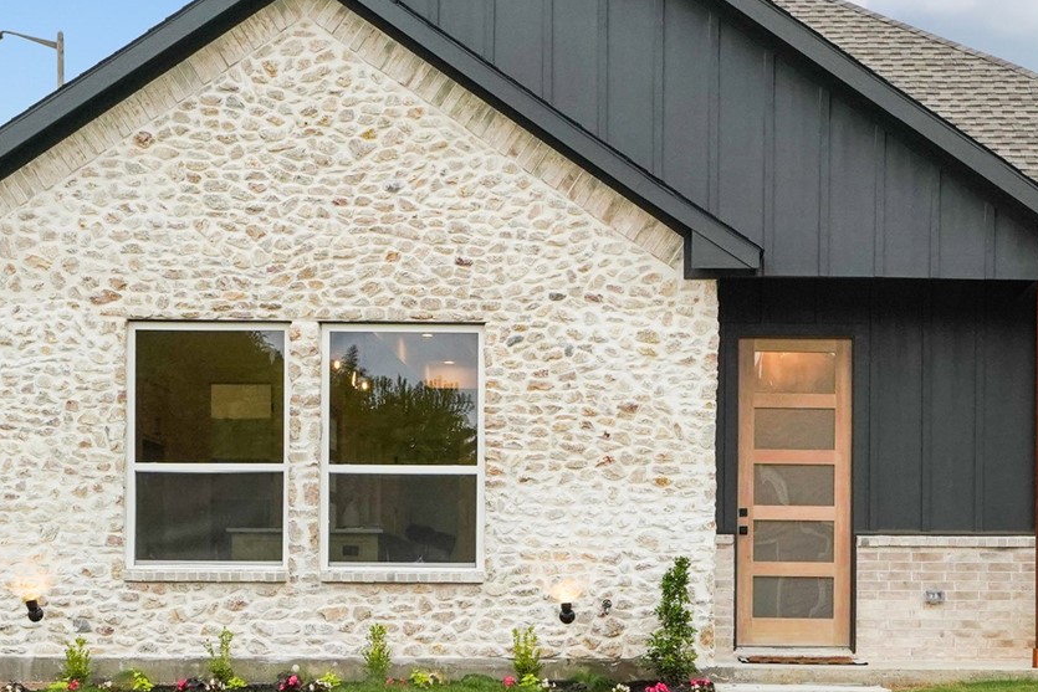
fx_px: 2249
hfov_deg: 25.8
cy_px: 579
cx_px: 712
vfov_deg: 17.3
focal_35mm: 78
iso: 640
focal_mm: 20.1
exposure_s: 1/320
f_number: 9
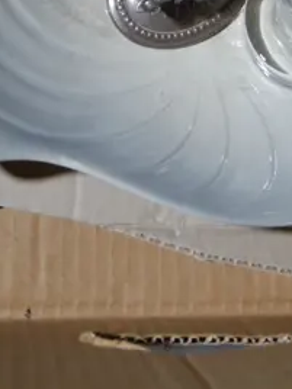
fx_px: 1203
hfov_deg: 13.8
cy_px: -335
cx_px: 186
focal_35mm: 107
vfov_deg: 15.5
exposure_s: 1/80
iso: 200
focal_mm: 14
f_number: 3.5
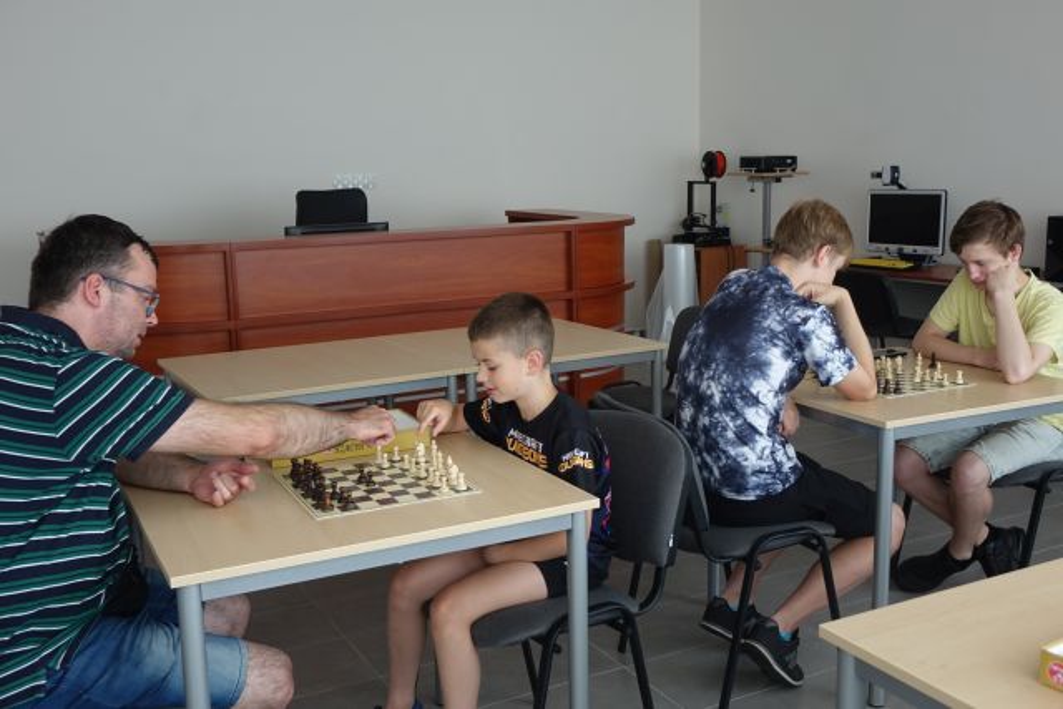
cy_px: 354
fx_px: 1063
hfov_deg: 53.1
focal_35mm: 36
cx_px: 532
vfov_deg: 36.9
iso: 125
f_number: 2.8
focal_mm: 13.37
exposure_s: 1/60
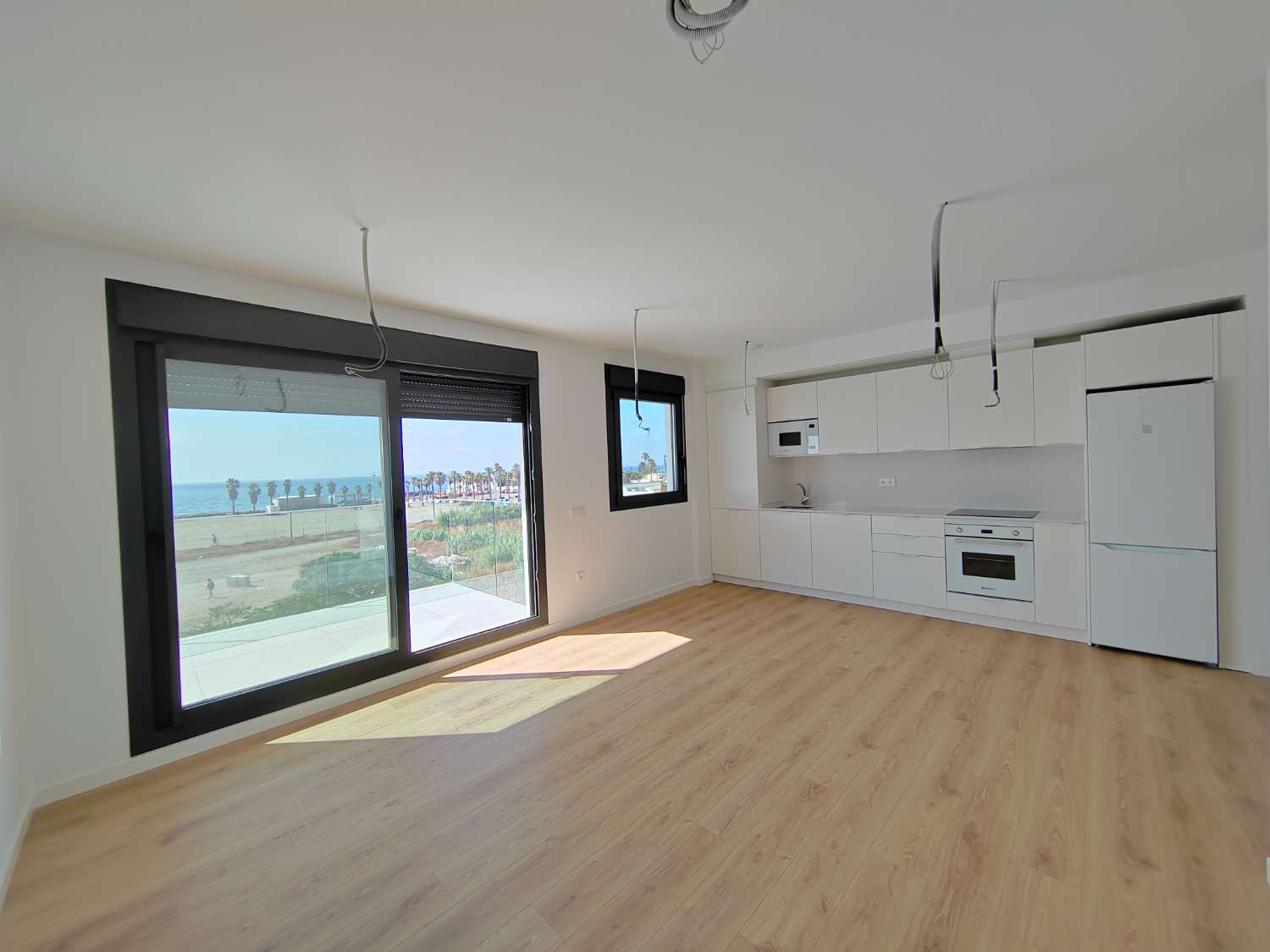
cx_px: 635
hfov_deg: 106.2
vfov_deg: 89.9
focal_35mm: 13
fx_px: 477
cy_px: 476
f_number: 2.2
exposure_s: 1/340
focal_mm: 2.16
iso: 100
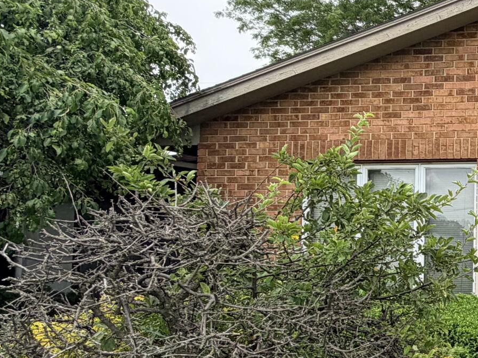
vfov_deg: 30.8
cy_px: 219
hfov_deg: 31.8
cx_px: 609
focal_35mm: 47
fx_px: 649
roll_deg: +0.1
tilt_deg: +2.8
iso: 32
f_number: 2.2
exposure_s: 1/770
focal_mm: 2.22
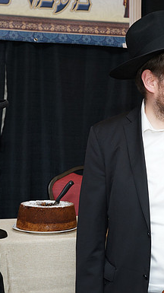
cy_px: 146
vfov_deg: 26.9
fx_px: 612
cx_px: 118
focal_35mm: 79
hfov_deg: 15.2
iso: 640
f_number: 5.6
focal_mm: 50
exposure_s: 1/125
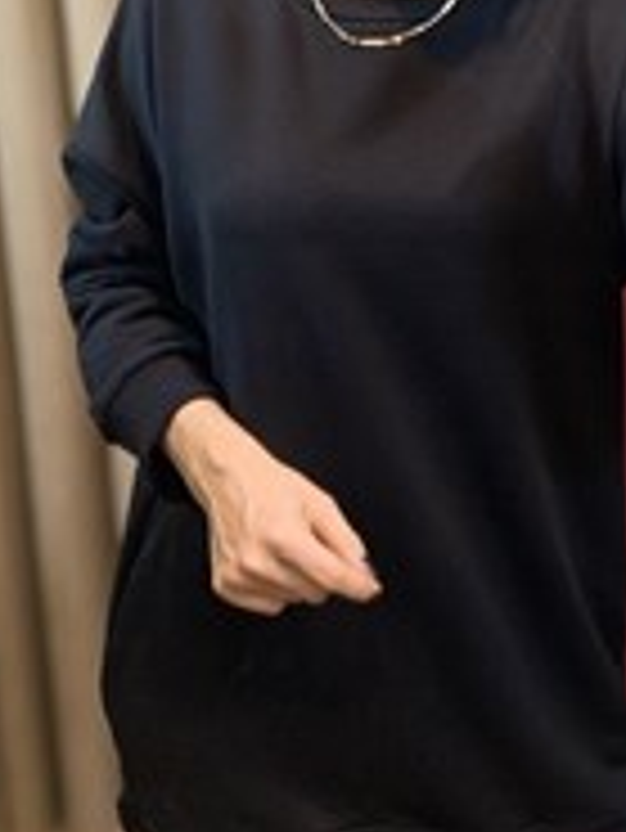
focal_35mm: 58
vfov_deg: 32.9
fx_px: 1397
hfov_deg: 24.3
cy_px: 263
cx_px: 603
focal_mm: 4.25
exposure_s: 1/50
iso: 80
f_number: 1.8
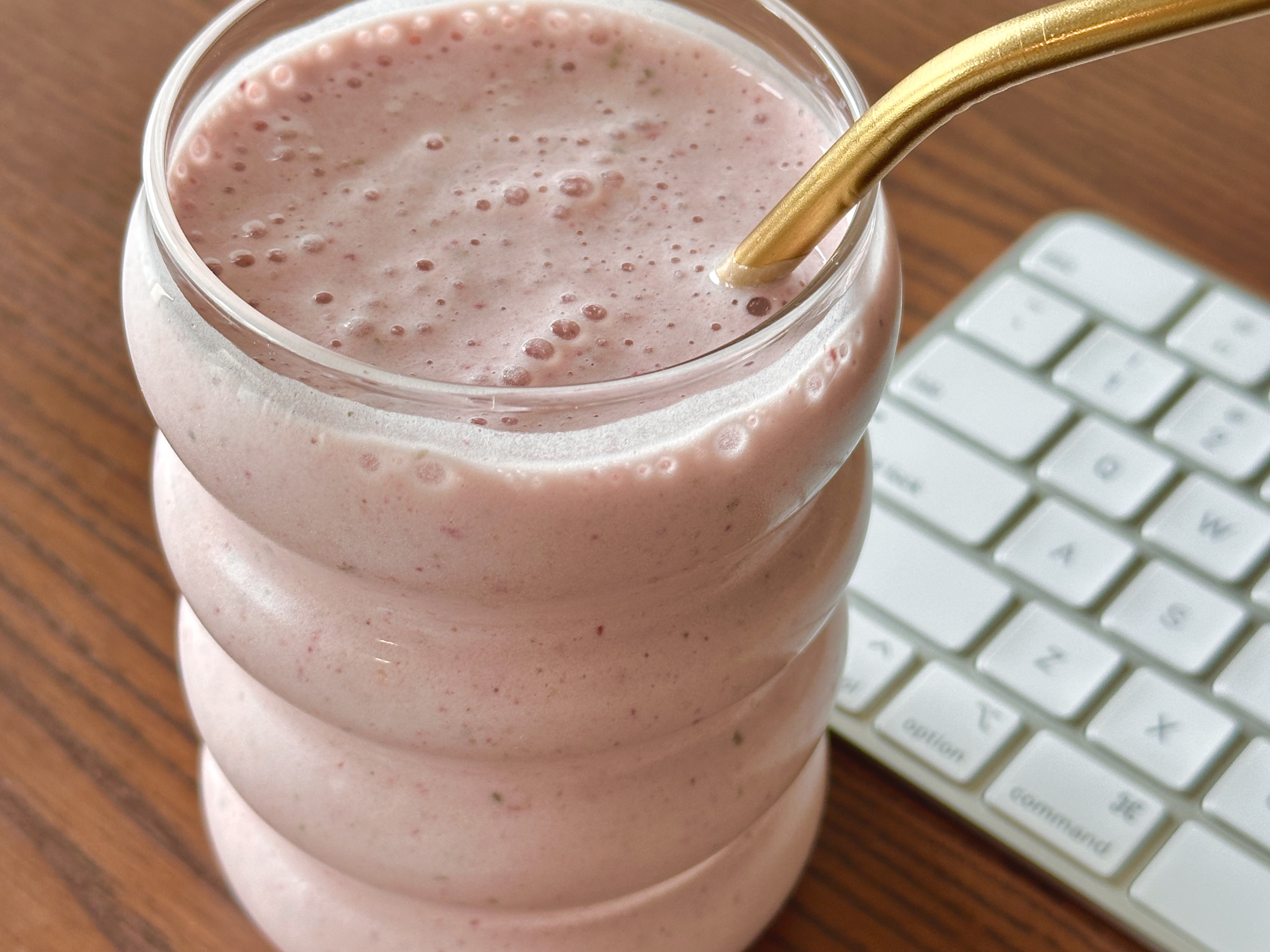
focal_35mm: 48
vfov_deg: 30.3
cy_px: 476
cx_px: 635
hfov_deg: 39.7
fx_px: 1761
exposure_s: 1/120
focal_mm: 6.86
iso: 80
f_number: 1.78
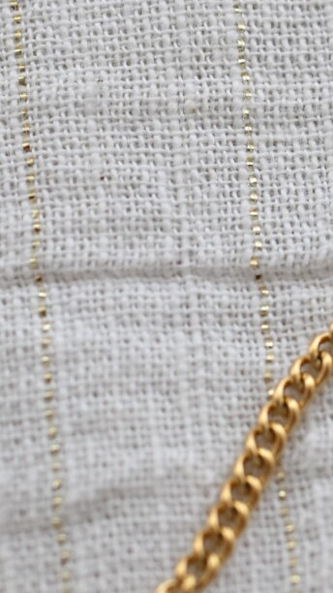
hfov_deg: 5.2
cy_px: 106
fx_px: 3615
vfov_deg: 9.3
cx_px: 439
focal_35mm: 230
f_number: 4
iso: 500
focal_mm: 35
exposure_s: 1/125
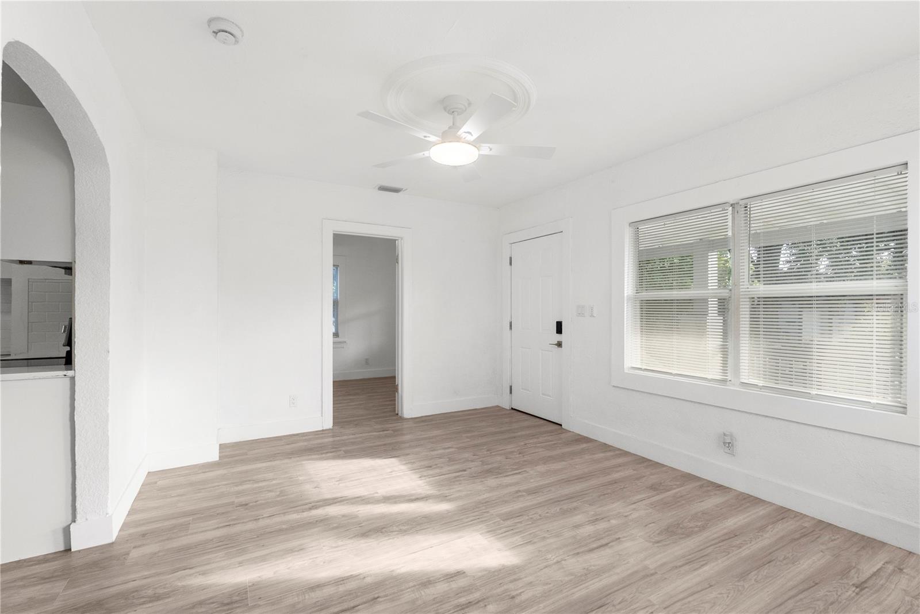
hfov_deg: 96.7
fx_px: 409
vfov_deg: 73.8
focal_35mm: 16
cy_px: 307
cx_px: 460
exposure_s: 1/80
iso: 2000
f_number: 9
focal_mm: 16
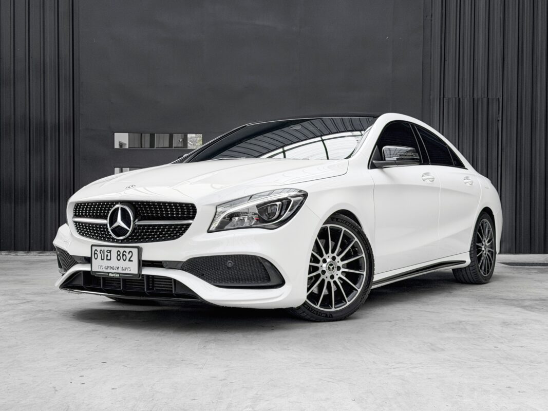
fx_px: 760
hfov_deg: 39.7
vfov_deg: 30.3
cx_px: 274
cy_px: 206
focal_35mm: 48
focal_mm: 6.76
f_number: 1.8
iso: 80
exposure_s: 1/950
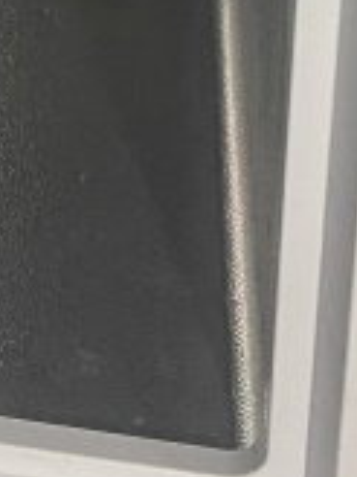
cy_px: -531
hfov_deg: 10.8
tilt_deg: -64.2
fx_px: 1774
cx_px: -284
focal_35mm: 129
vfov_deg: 12.9
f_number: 1.8
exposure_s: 1/98
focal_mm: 4.25
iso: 125
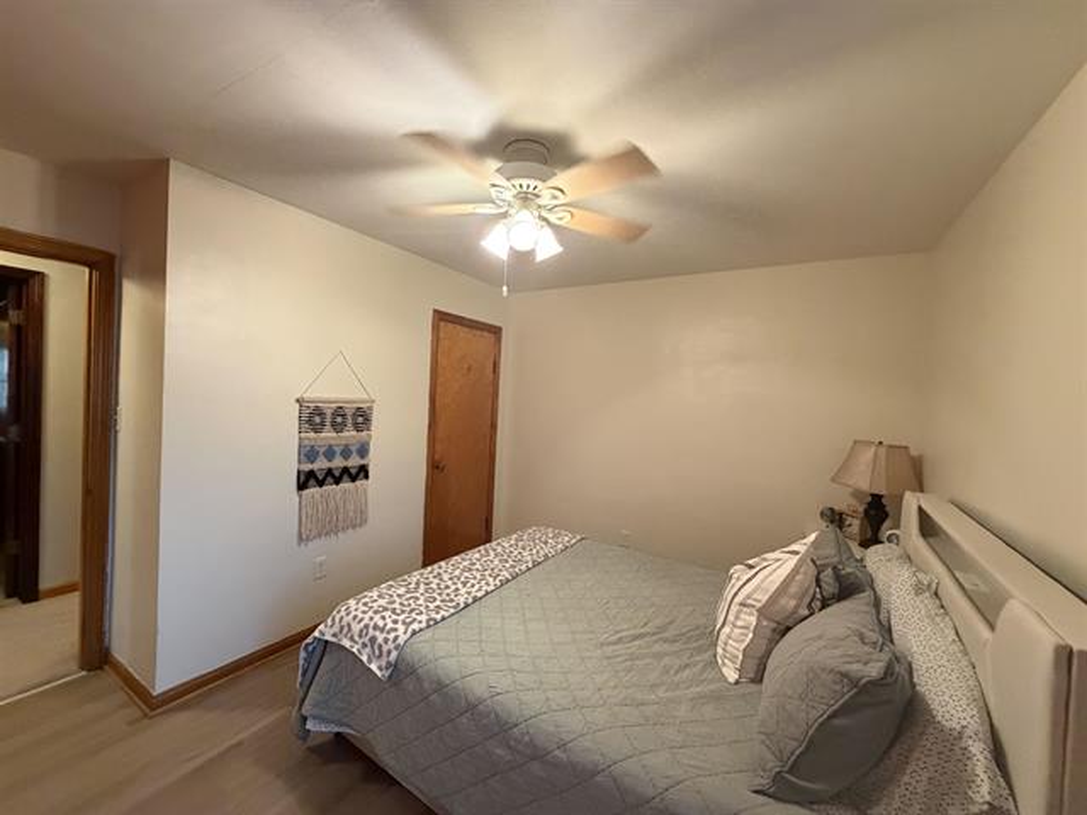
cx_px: 544
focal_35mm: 14
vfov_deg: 85.7
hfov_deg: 102.1
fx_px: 440
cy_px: 408
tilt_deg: -1.6
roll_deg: -2.0
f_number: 2.2
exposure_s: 1/60
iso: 640
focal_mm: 2.22
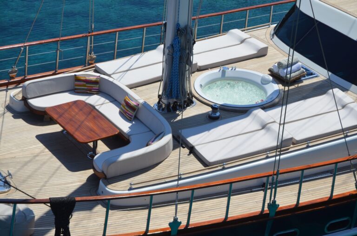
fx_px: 1039
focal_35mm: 105
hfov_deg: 19.5
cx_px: 178
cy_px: 118
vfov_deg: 13.0
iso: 200
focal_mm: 70
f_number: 8
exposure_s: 1/1000
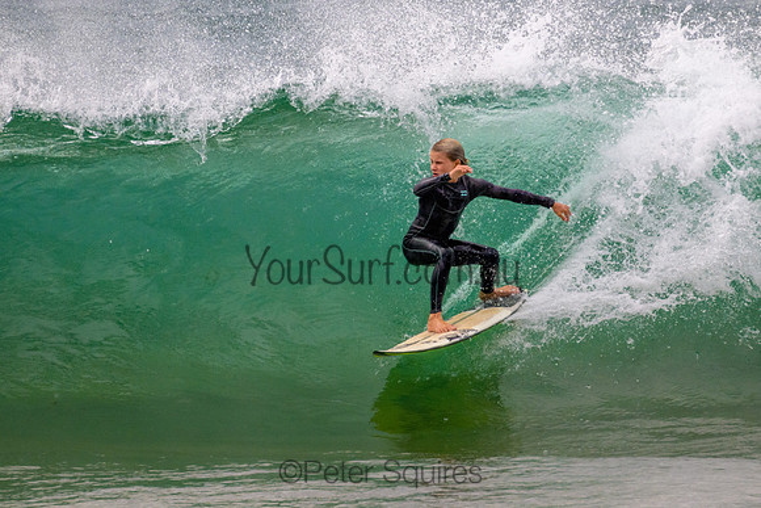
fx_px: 21875
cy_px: 180
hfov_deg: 2.0
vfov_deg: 1.3
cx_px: 398
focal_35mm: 1035
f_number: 11
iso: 2000
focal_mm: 800
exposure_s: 1/2000
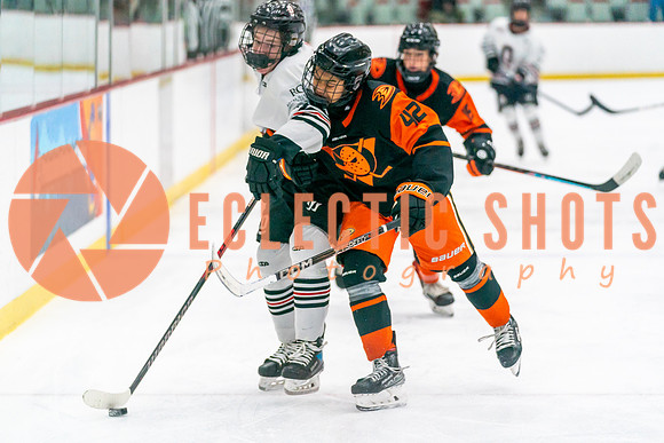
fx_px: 2879
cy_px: 222
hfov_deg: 13.2
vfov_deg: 8.8
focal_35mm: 156
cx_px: 332
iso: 3200
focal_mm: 142
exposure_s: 1/1250
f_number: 2.8
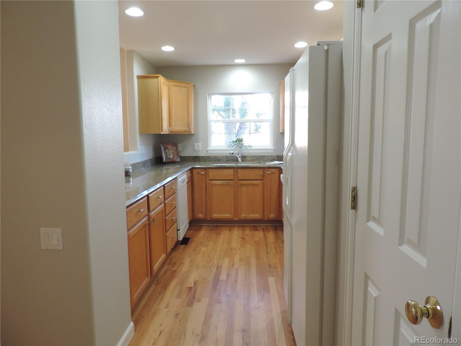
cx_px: 230
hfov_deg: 71.6
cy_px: 173
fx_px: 320
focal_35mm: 24
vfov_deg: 56.8
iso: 320
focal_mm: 4.3
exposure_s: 1/30
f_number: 3
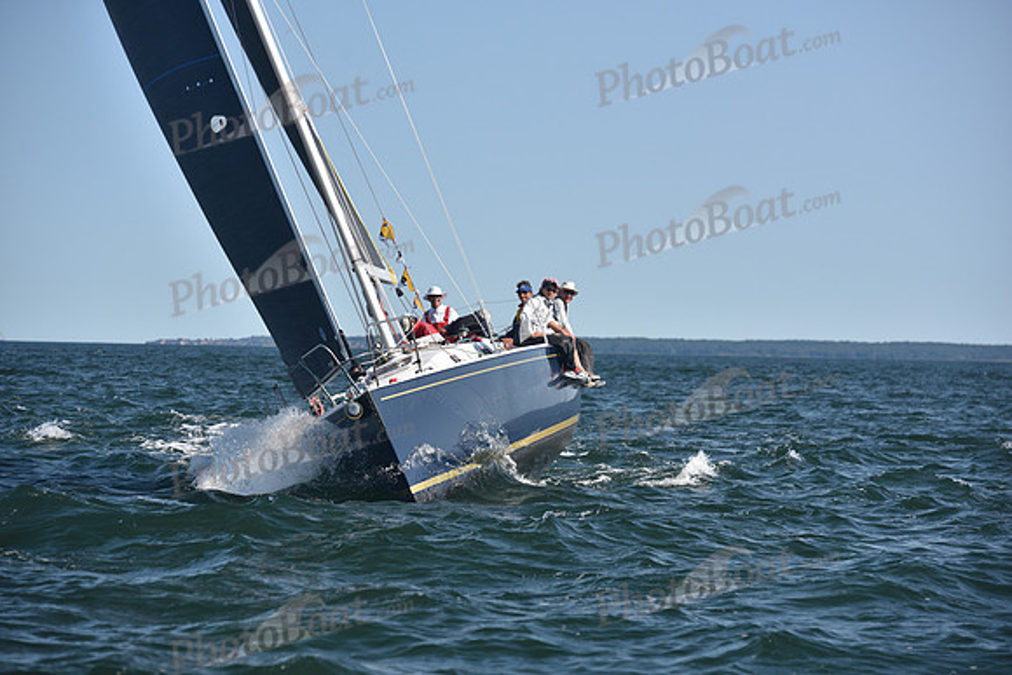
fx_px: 3796
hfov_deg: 15.2
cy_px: 338
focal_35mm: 135
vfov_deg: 10.2
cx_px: 506
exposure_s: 1/1000
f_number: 5
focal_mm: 135
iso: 250
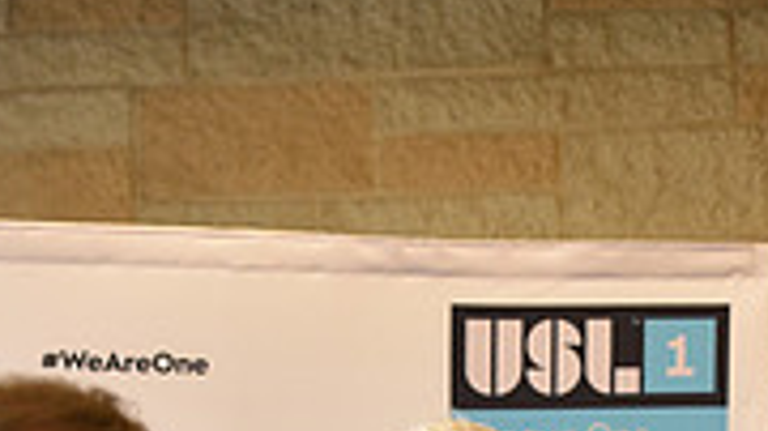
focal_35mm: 98
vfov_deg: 11.6
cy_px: 732
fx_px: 1995
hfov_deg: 21.5
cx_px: 631
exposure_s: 1/60
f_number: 3.2
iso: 400
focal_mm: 29
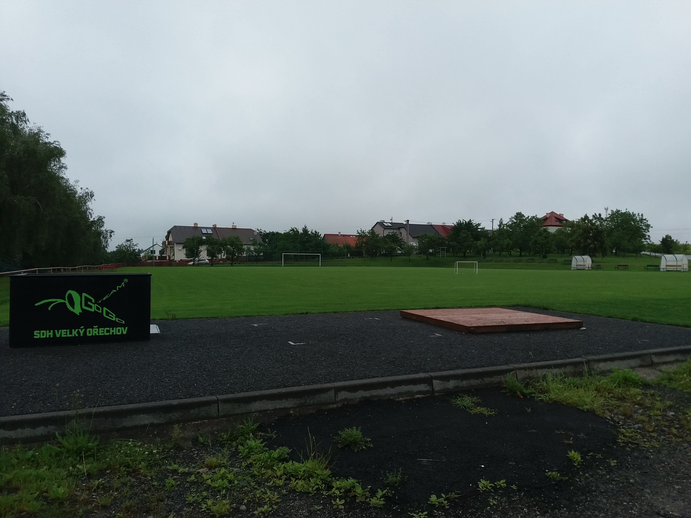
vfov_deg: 49.7
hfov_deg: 63.4
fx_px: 559
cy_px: 259
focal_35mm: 28
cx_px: 346
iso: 64
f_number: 1.9
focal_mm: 3.7
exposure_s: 1/2082
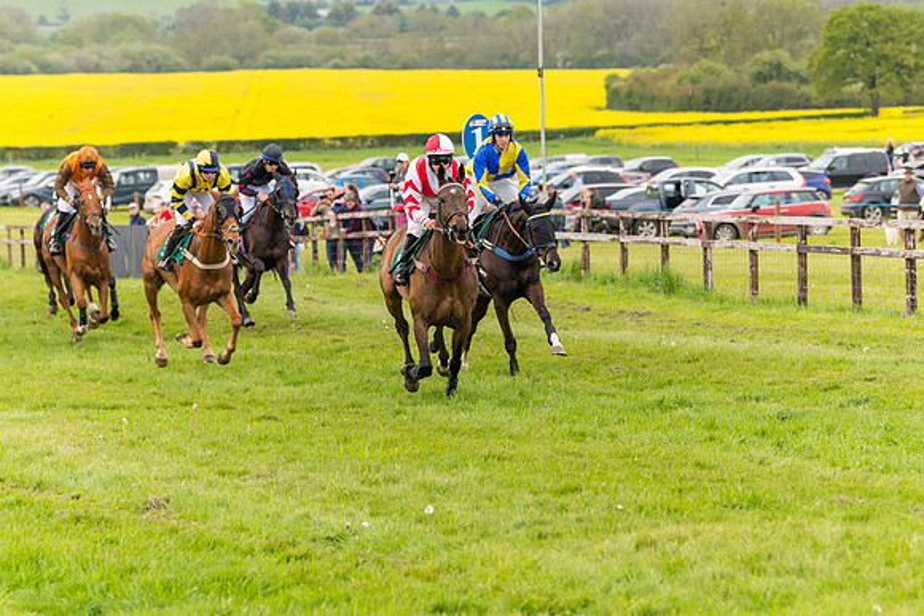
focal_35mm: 183
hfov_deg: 11.2
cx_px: 462
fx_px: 4698
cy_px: 308
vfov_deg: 7.5
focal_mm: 122
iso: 400
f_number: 4
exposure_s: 1/1250
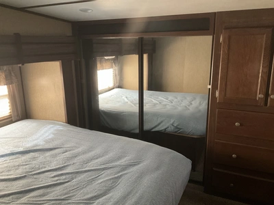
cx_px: 137
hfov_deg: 61.7
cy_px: 102
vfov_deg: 48.2
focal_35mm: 29
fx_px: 230
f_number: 1.8
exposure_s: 1/41
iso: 320
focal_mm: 3
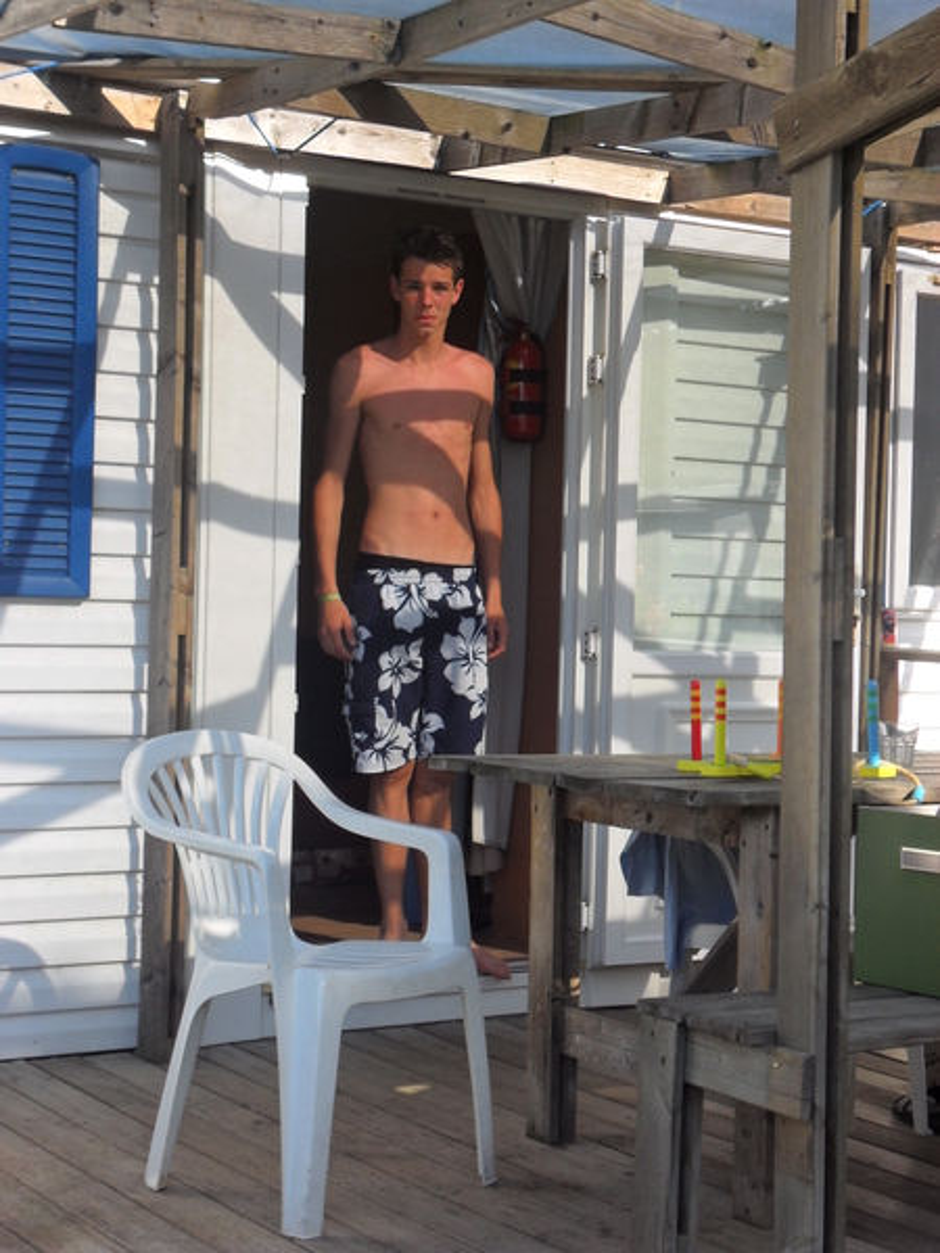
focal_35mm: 63
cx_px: 470
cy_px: 626
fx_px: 2281
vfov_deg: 30.7
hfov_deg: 23.3
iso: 100
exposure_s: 1/180
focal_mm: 11.2
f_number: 5.6
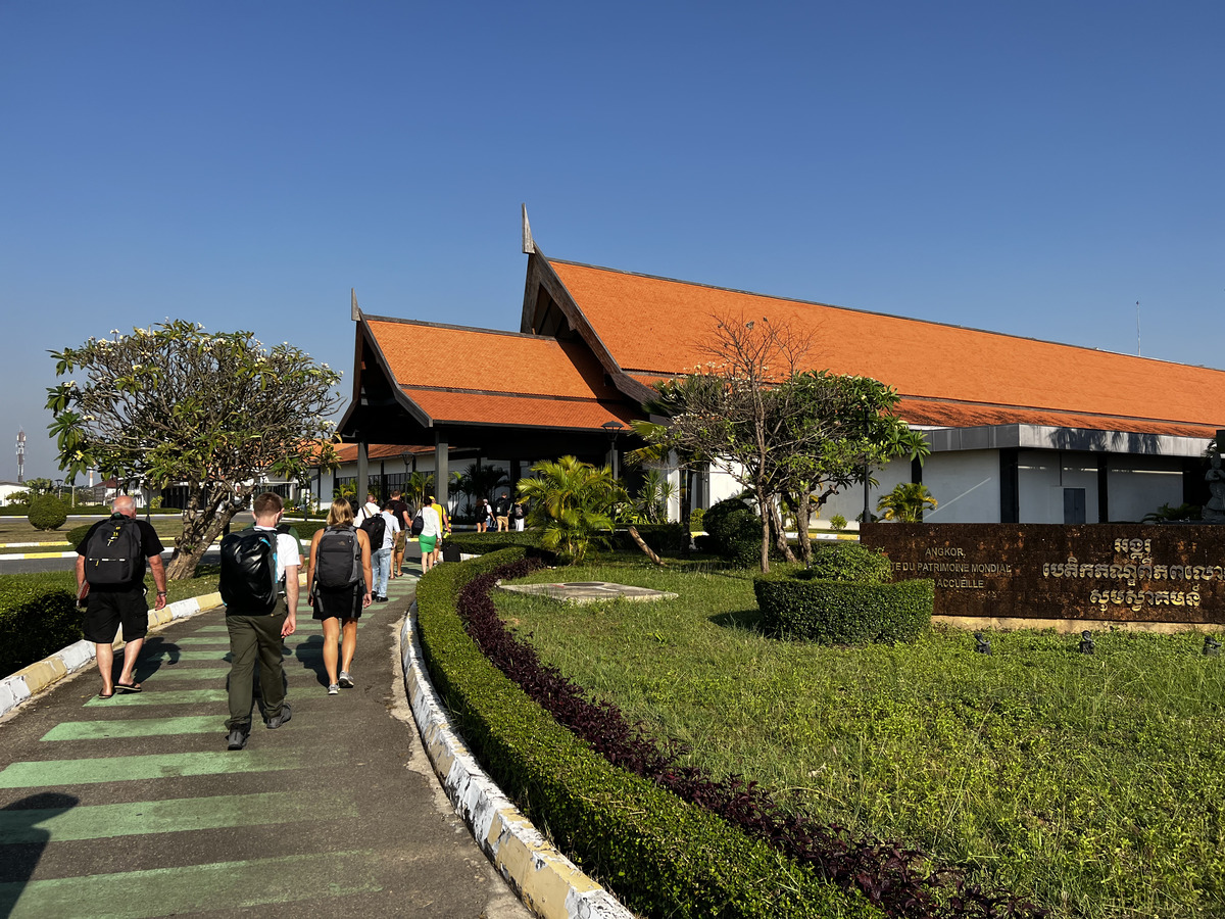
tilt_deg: +1.8
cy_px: 460
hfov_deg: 67.3
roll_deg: +0.7
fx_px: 920
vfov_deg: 53.1
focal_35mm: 26
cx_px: 612
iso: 50
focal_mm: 5.7
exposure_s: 1/3831
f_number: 1.5
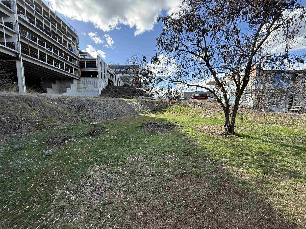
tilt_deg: -6.3
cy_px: 114
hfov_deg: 102.1
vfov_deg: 85.7
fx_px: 124
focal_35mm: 14
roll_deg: +2.0
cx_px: 153
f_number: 2.2
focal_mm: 2.22
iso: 50
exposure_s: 1/751
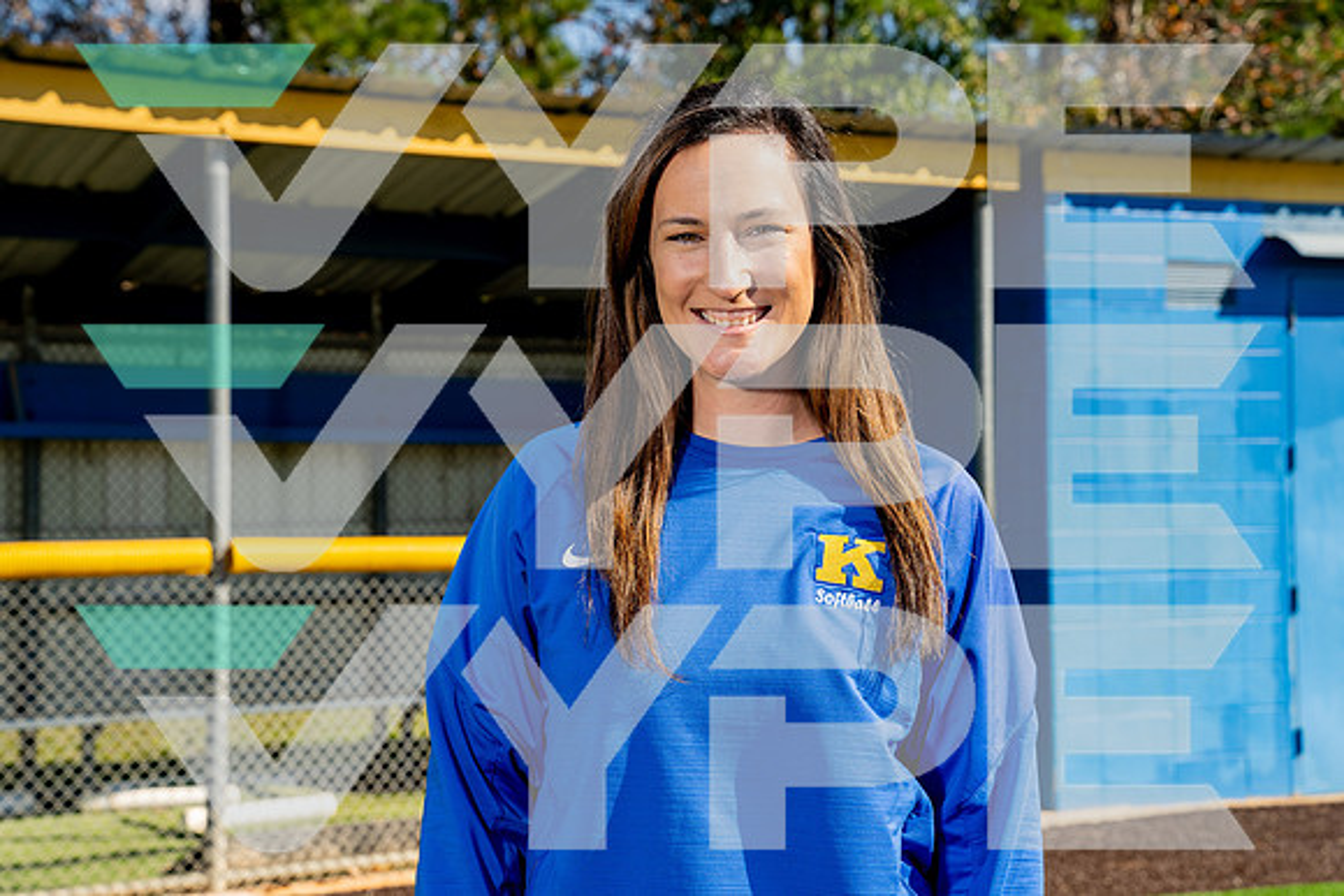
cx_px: 672
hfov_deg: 31.9
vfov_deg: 21.6
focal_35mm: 63
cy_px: 448
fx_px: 2352
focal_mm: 63
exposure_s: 1/250
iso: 100
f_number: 7.1
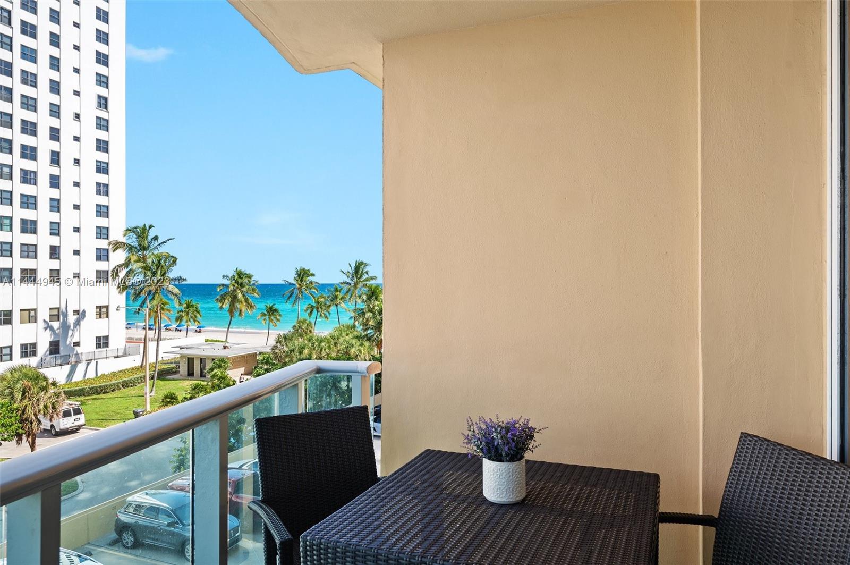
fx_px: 566
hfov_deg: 73.8
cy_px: 282
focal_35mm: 24
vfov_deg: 53.0
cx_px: 425
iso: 200
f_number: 8
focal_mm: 24
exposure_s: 1/60
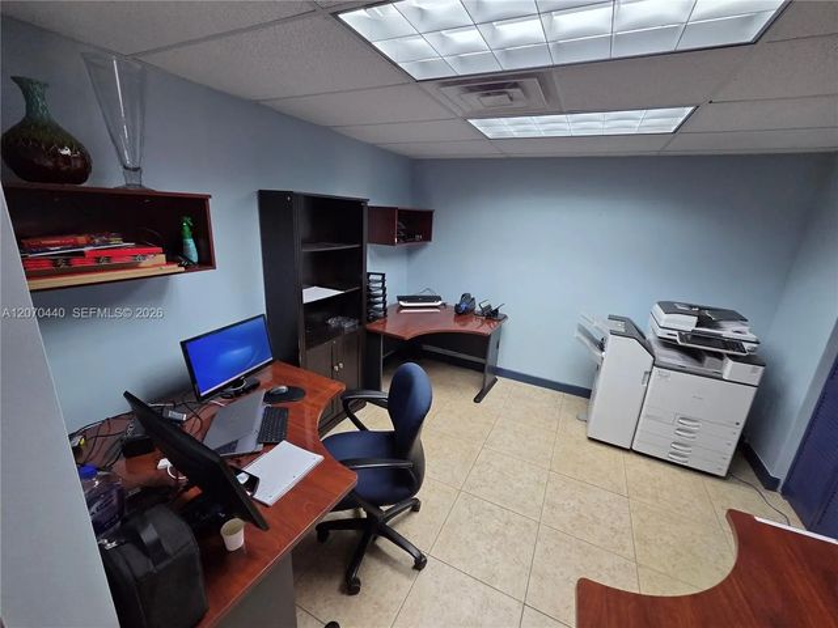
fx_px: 315
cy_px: 314
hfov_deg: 106.2
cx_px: 419
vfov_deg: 89.9
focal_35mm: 13
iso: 250
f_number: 2.2
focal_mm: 2.2
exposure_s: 1/120
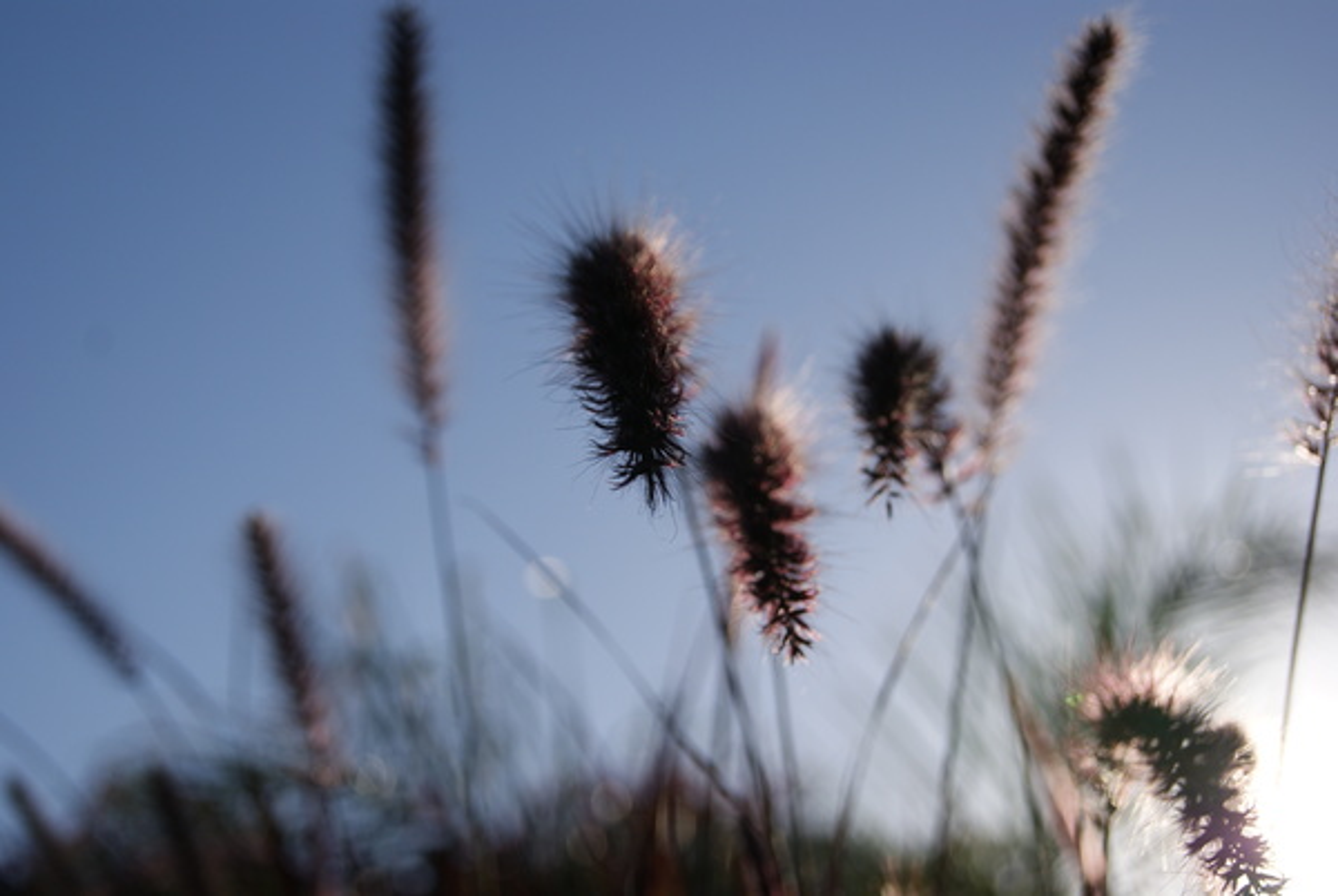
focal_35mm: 75
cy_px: 448
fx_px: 2792
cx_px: 669
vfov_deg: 18.2
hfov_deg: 27.0
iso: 100
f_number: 5.6
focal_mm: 50
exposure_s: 1/1000
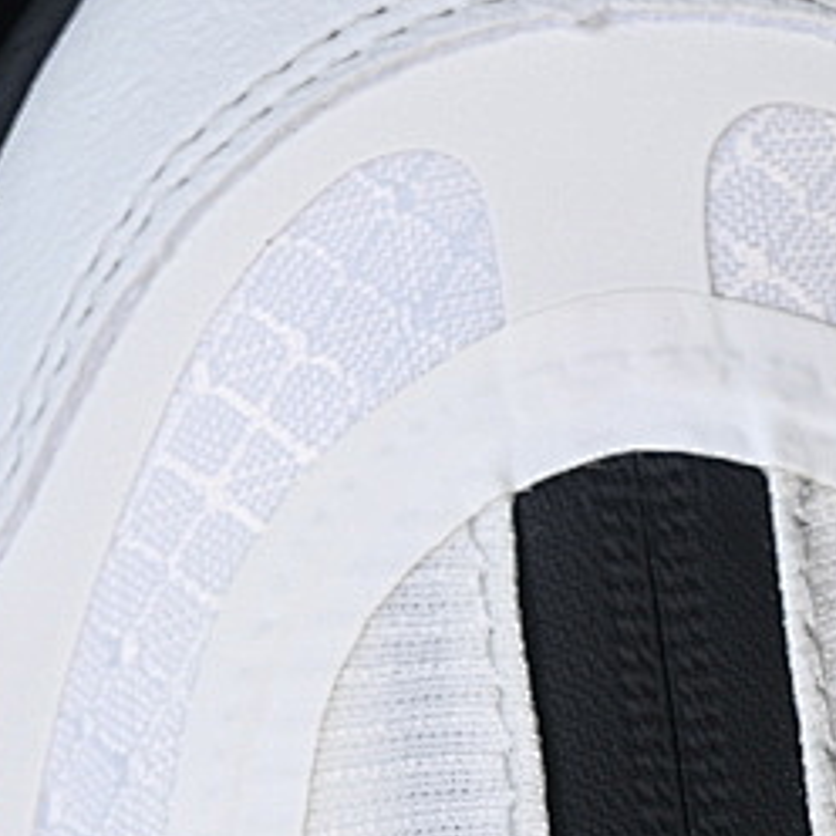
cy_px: 802
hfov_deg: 6.6
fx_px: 7268
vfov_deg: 6.6
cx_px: 529
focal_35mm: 266
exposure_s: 1/80
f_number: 7.1
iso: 160
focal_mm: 48
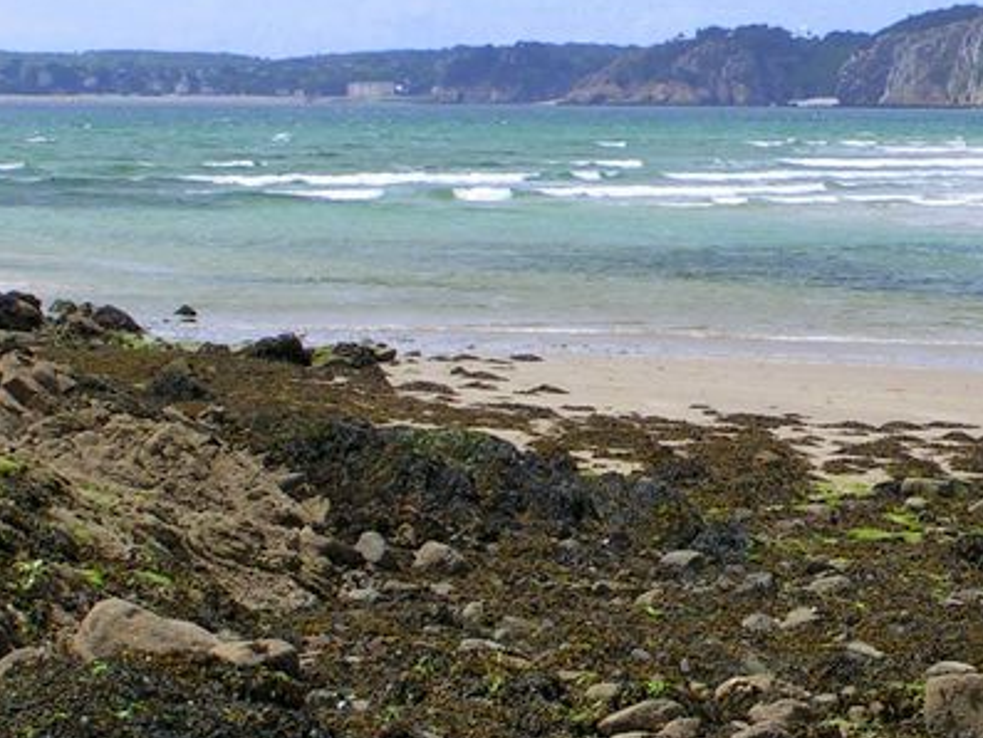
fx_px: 4119
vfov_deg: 10.2
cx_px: 886
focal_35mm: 145
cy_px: 235
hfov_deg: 13.5
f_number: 6.3
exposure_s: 1/320
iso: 50
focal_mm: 11
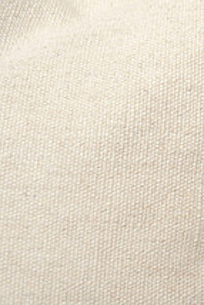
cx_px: 391
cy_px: 244
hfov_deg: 4.9
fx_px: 2342
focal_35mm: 276
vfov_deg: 7.4
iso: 250
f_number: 5.6
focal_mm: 102
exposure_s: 1/200
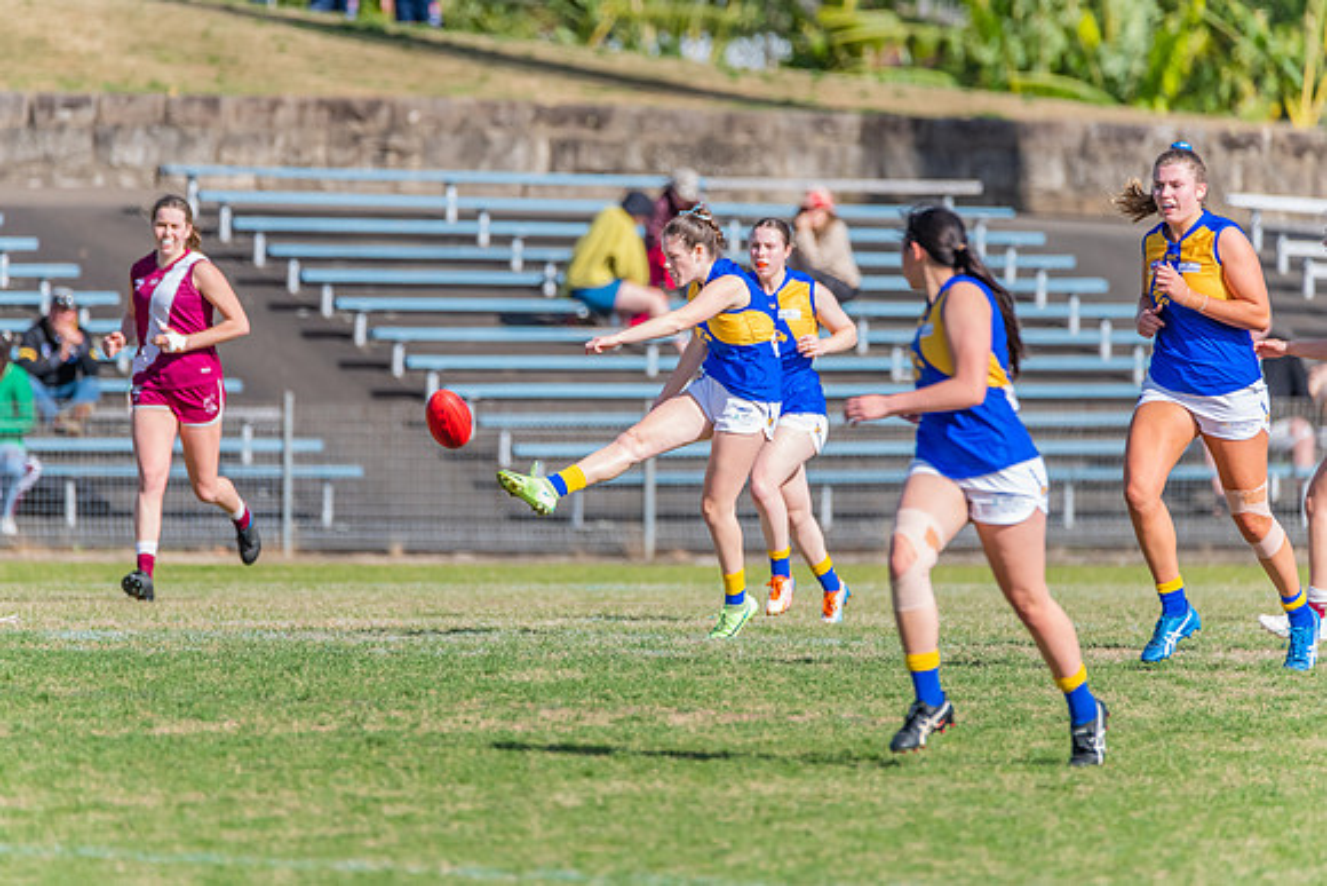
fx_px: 24300
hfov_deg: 3.1
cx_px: 630
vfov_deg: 2.1
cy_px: 404
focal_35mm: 659
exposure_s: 1/1600
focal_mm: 600
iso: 800
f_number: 8
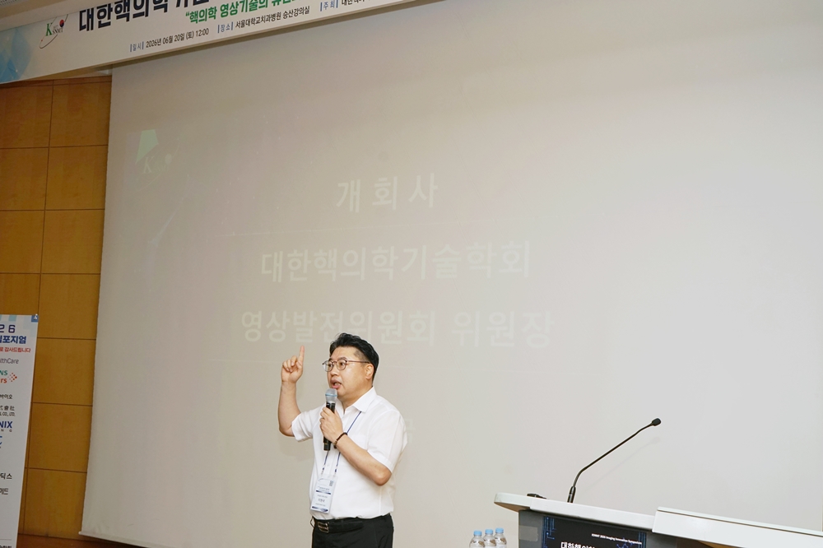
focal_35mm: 43
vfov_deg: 31.2
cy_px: 274
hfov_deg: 45.4
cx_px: 412
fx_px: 983
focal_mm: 43
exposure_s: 1/100
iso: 400
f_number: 8
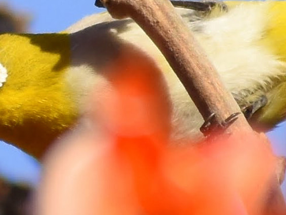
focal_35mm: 1424
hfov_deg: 1.4
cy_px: 108
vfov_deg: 1.0
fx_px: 11771
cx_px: 55
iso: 320
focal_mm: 300
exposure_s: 1/1000
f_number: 6.3
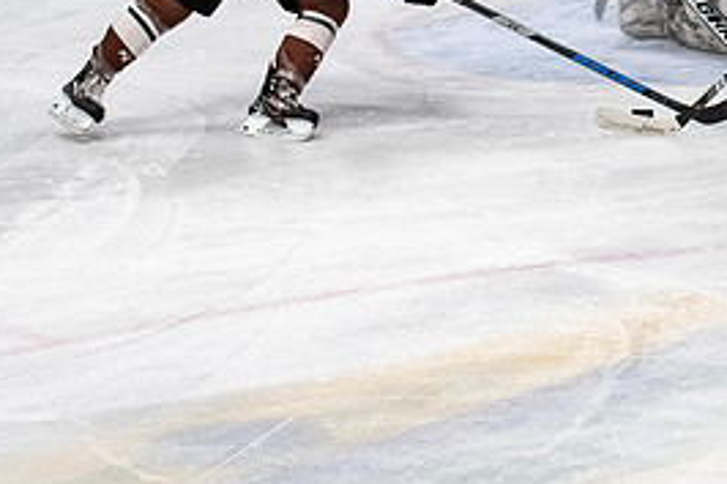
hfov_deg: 8.9
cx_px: 735
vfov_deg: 6.0
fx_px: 4621
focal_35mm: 229
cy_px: -12
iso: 1600
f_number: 3.2
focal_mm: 70
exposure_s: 1/800
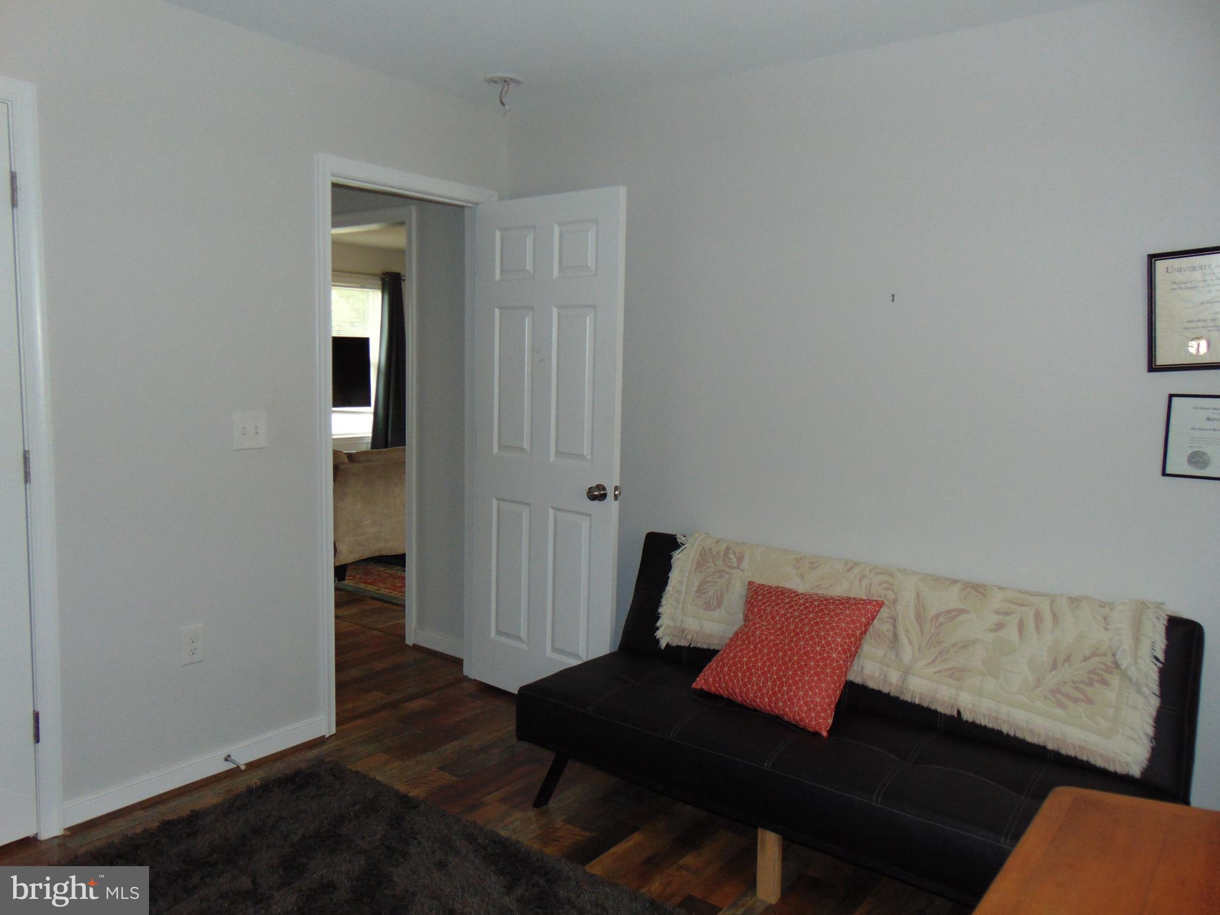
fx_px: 881
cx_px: 610
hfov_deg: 69.4
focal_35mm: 25
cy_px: 458
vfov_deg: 54.9
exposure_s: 1/30
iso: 200
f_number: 3
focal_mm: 4.5
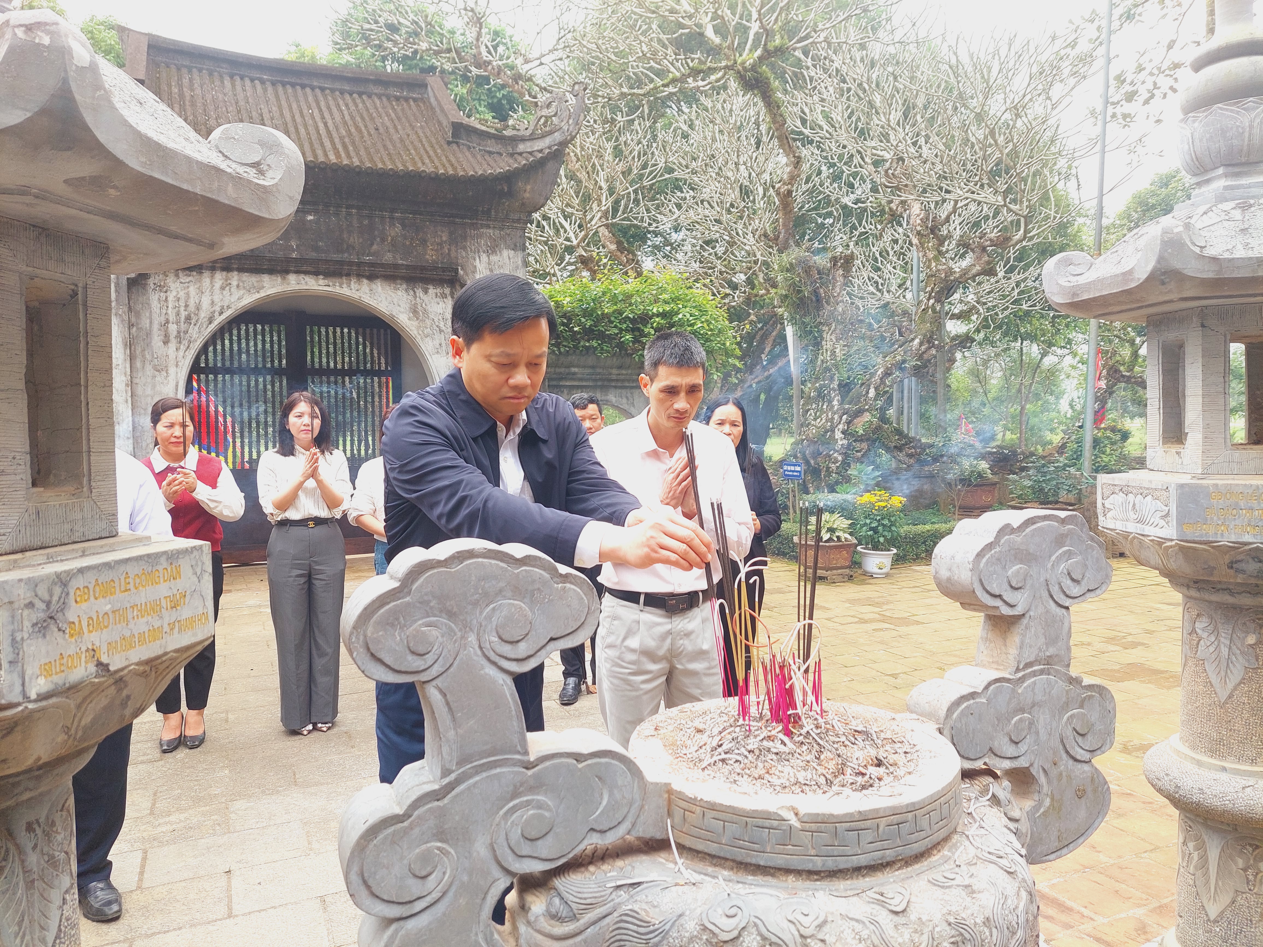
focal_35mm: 24
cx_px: 632
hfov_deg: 71.6
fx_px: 876
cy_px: 474
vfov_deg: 56.8
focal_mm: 5.23
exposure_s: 1/150
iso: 40
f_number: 1.8
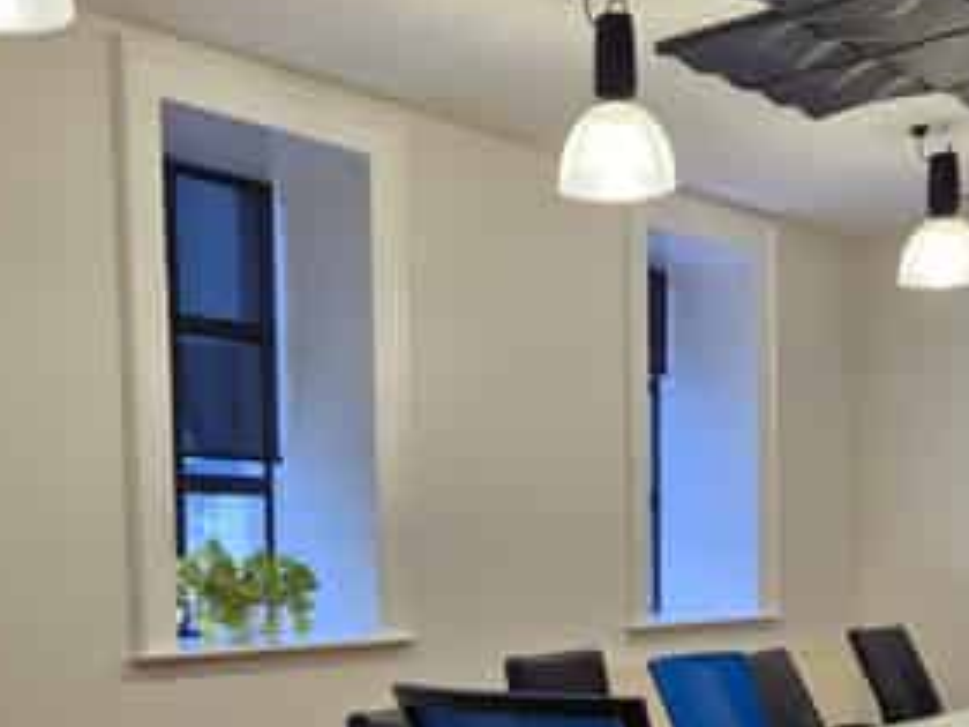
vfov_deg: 26.2
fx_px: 1512
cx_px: 595
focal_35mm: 54
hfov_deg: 35.4
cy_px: 646
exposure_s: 1/100
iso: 80
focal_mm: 5.4
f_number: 1.8
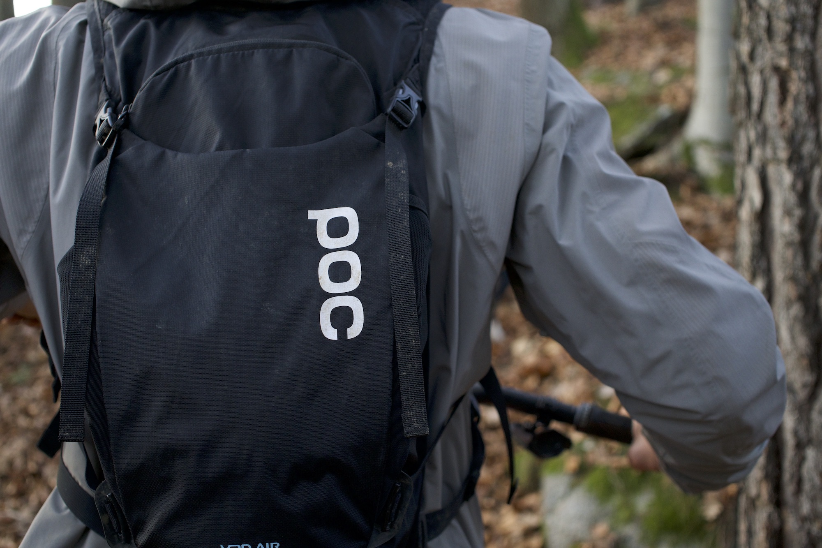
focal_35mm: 45
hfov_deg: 43.6
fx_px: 1027
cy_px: 274
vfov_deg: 29.9
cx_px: 411
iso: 800
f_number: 3.2
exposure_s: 1/250
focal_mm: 30
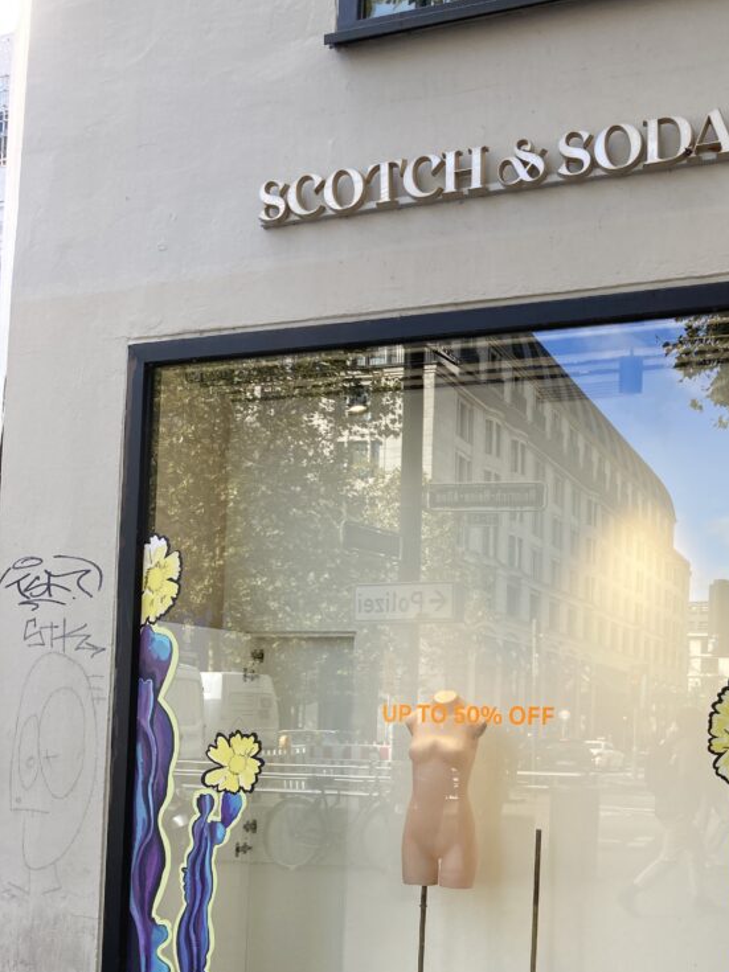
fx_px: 1095
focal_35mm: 39
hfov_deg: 36.3
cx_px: 507
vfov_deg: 46.8
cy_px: 674
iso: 20
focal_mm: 3.99
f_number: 1.8
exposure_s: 1/232
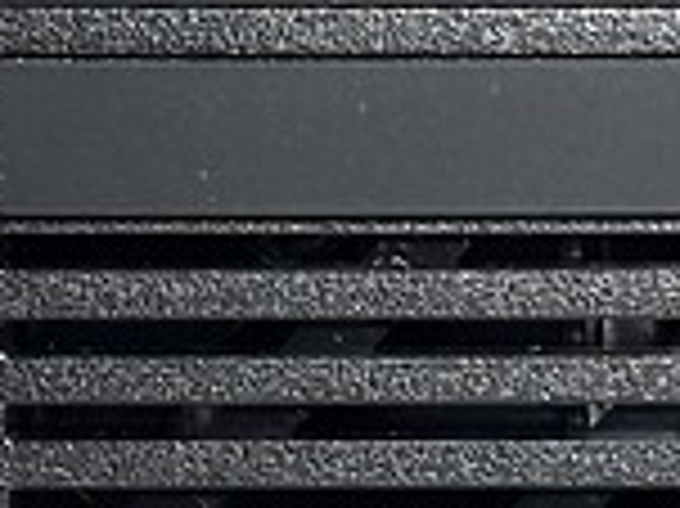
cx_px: 973
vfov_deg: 5.4
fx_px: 5280
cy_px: 924
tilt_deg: -12.1
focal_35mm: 269
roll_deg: +0.3
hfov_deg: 7.3
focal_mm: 5.96
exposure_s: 1/120
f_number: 1.6
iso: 80
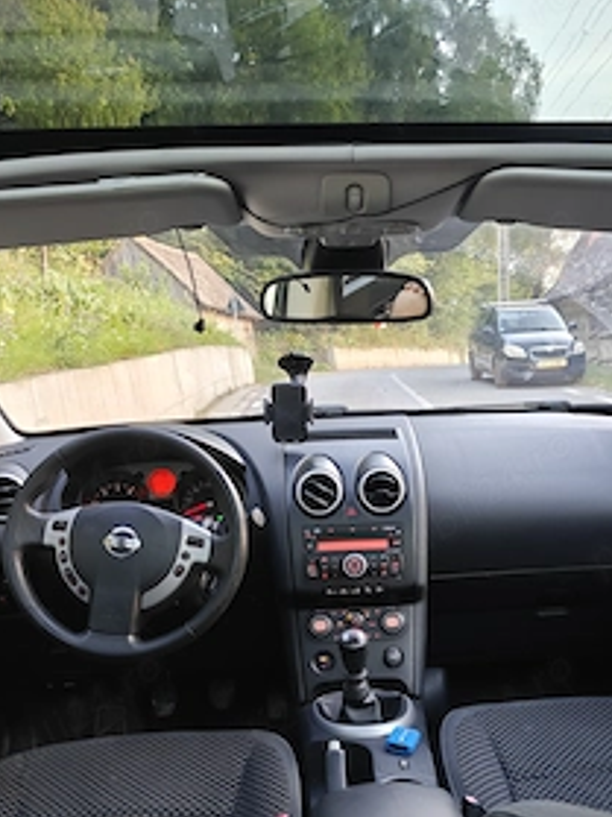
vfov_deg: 54.2
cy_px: 551
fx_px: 779
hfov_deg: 42.7
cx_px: 375
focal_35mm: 33
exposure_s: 1/78
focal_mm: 6.06
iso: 1250
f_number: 1.6
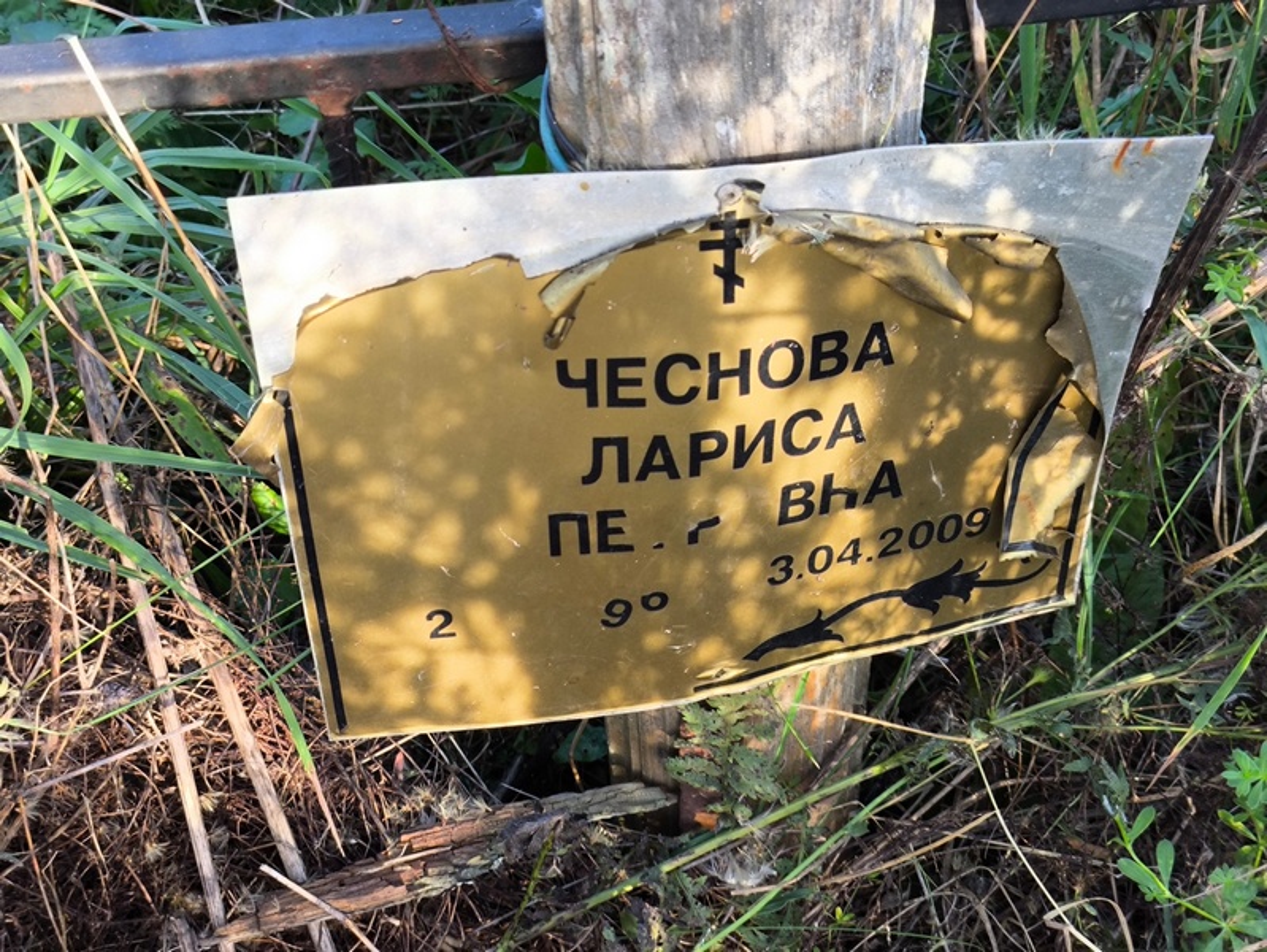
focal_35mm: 50
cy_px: 476
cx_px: 634
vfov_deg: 29.1
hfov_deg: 38.2
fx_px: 1831
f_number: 1.7
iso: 80
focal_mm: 4.71
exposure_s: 1/100
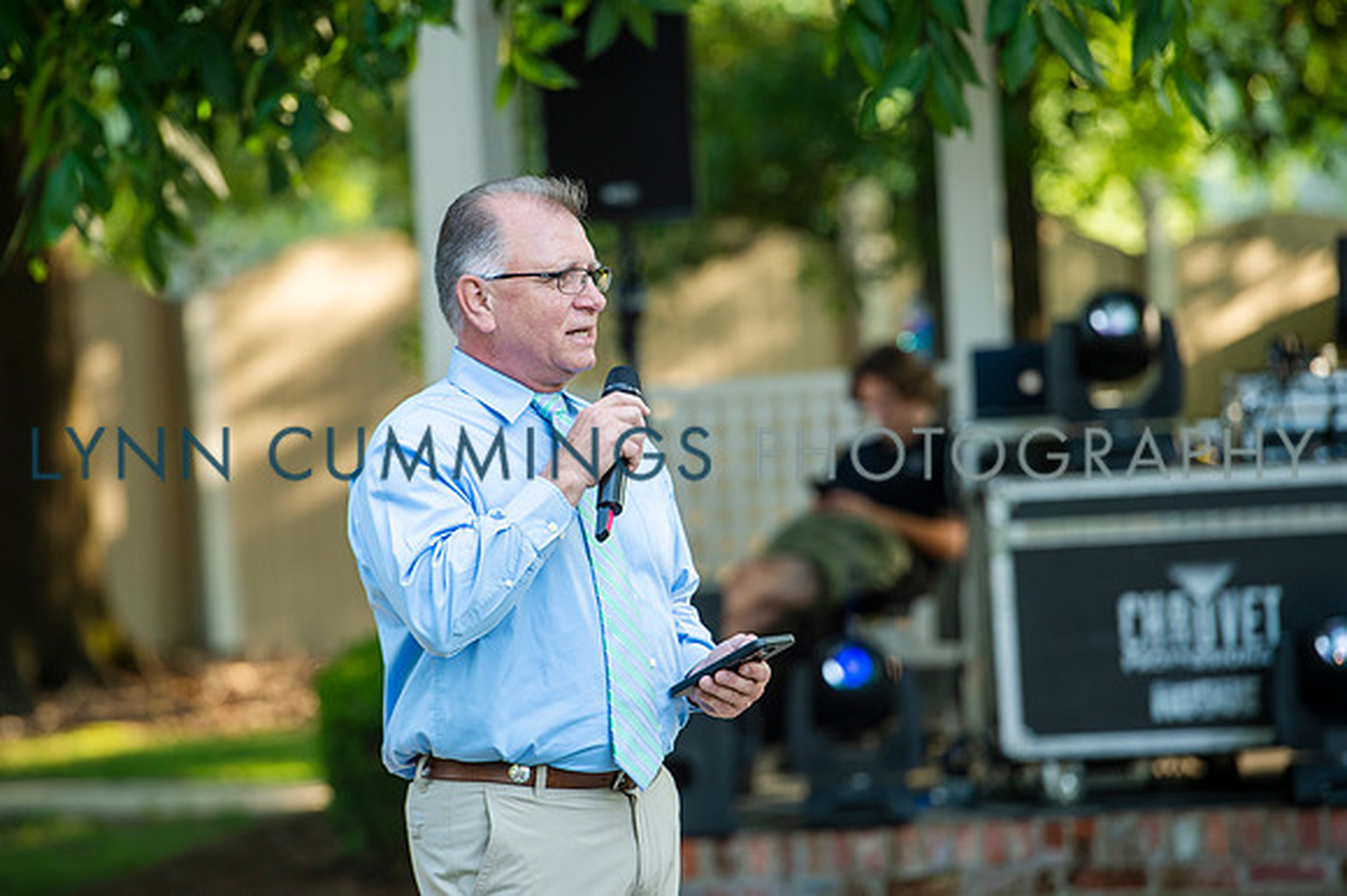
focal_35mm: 195
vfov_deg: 7.0
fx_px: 7292
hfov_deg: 10.6
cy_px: 448
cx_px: 674
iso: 400
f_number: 3.5
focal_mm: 195
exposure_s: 1/250
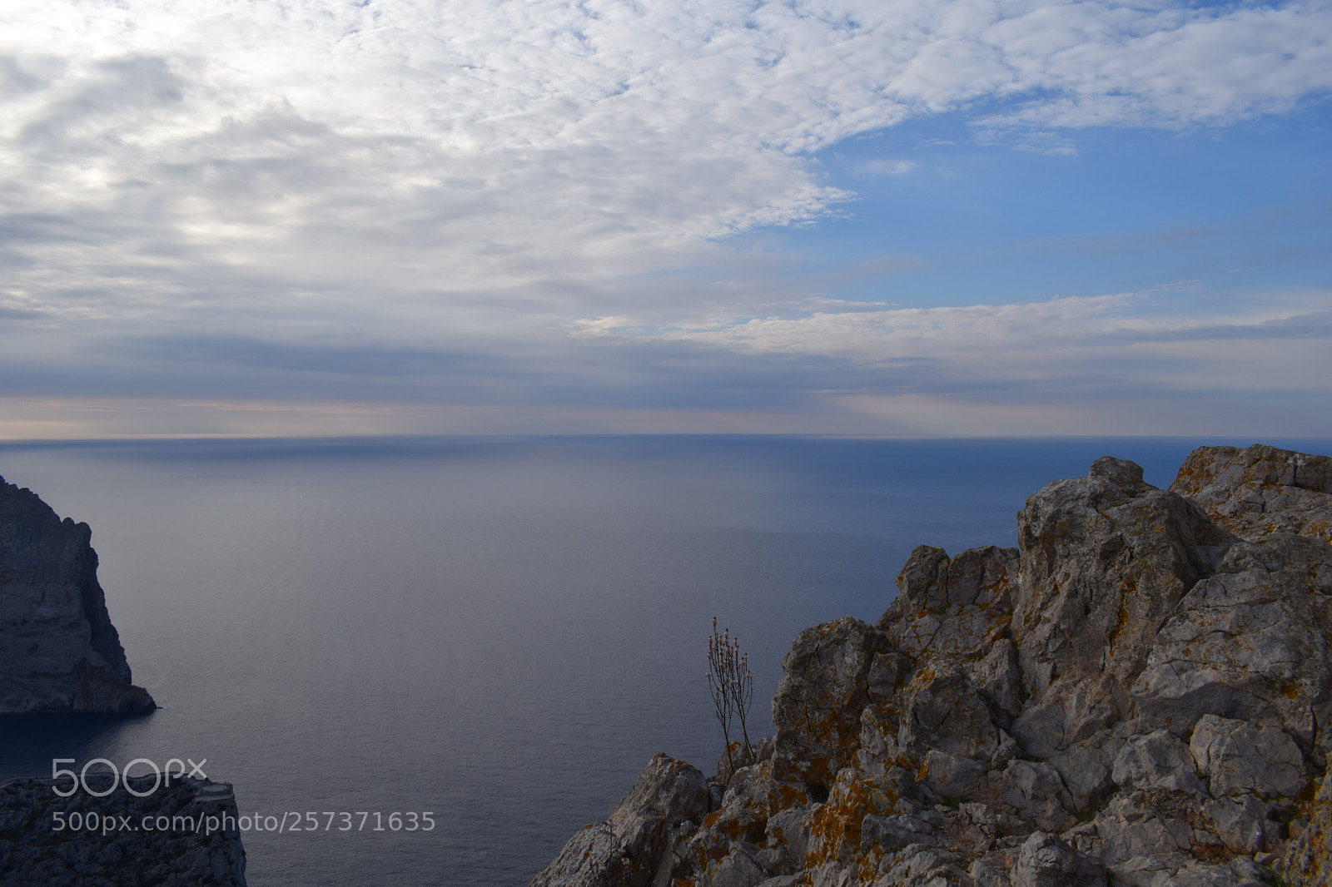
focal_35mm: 27
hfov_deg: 67.4
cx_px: 666
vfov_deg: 47.9
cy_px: 444
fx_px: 999
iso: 200
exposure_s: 1/400
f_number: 10
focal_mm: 18
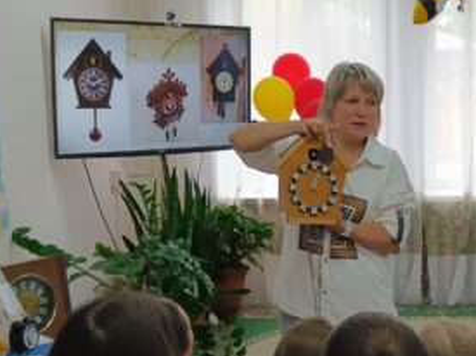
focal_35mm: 67
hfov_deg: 28.9
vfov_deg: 21.9
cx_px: 303
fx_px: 921
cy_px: 195
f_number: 1.8
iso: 160
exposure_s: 1/100
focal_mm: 5.59
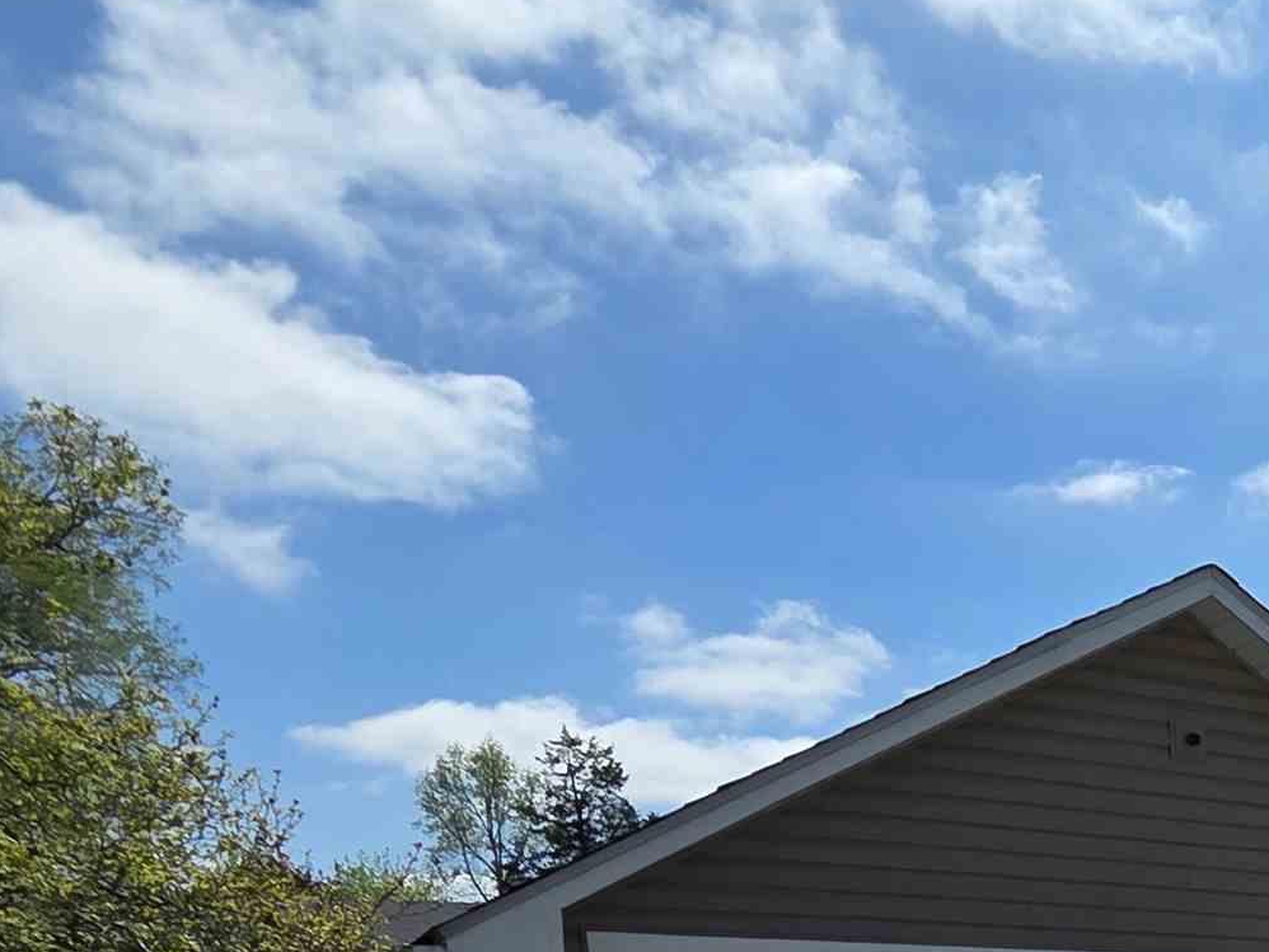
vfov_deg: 28.7
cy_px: 1268
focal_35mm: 40
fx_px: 1467
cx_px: 1644
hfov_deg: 33.9
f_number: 2.2
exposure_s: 1/3531
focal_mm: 2.2
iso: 50
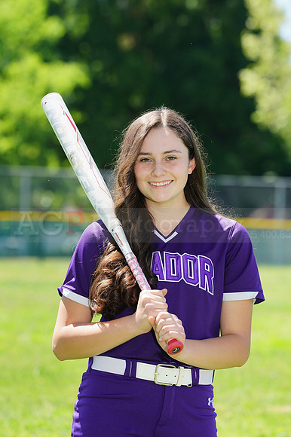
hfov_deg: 5.2
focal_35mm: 265
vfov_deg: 7.8
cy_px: 218
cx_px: 146
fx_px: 3217
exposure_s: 1/200
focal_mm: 265
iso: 200
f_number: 9
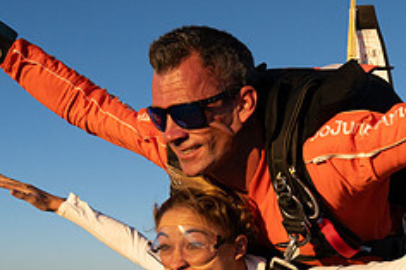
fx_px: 665
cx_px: 354
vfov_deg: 21.8
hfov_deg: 32.5
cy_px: 297
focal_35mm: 59
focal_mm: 24
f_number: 7.1
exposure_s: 1/2000
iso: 1250
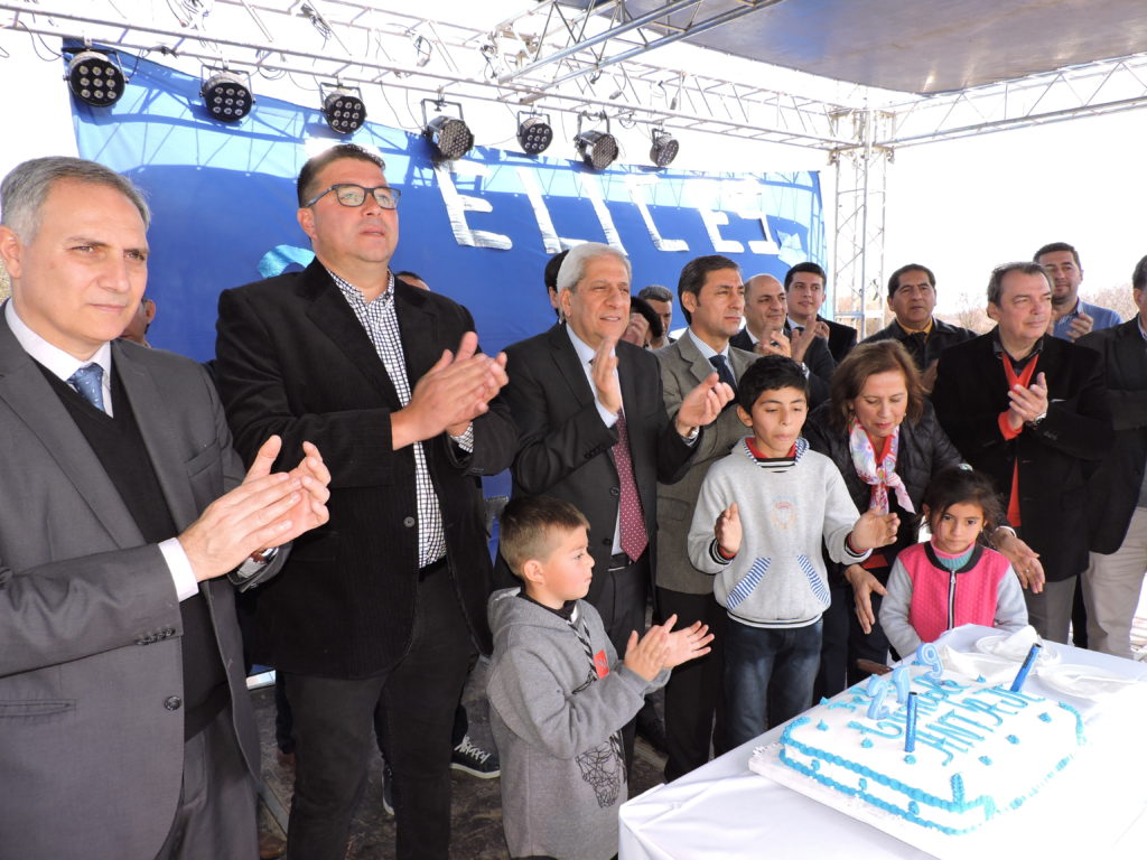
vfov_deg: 56.8
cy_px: 430
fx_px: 795
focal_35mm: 24
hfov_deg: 71.6
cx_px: 574
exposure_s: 1/200
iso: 100
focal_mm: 4.3
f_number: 3
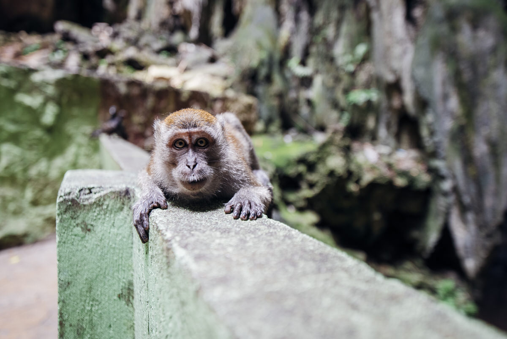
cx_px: 254
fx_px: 423
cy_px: 170
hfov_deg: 61.9
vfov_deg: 43.6
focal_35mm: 30
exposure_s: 1/200
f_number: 2.8
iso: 800
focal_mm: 30
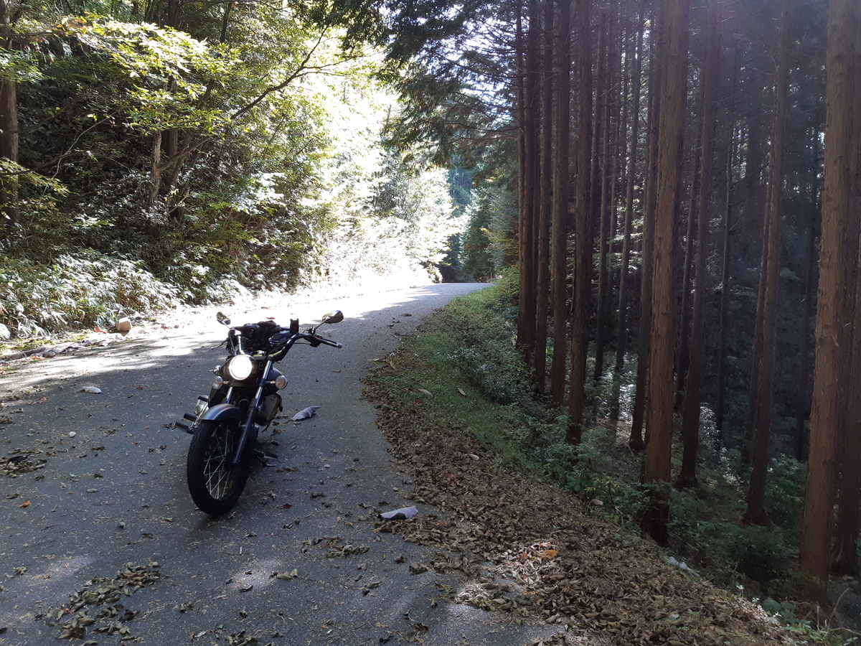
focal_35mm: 26
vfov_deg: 53.1
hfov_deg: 67.3
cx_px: 430
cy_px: 323
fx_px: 647
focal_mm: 3.93
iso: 50
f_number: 1.7
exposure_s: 1/100
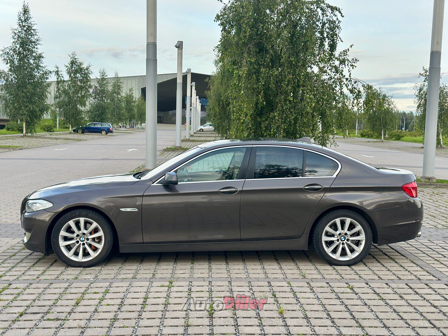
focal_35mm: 48
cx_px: 224
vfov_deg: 30.3
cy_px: 168
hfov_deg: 39.7
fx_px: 621
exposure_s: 1/574
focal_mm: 6.86
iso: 80
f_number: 1.78
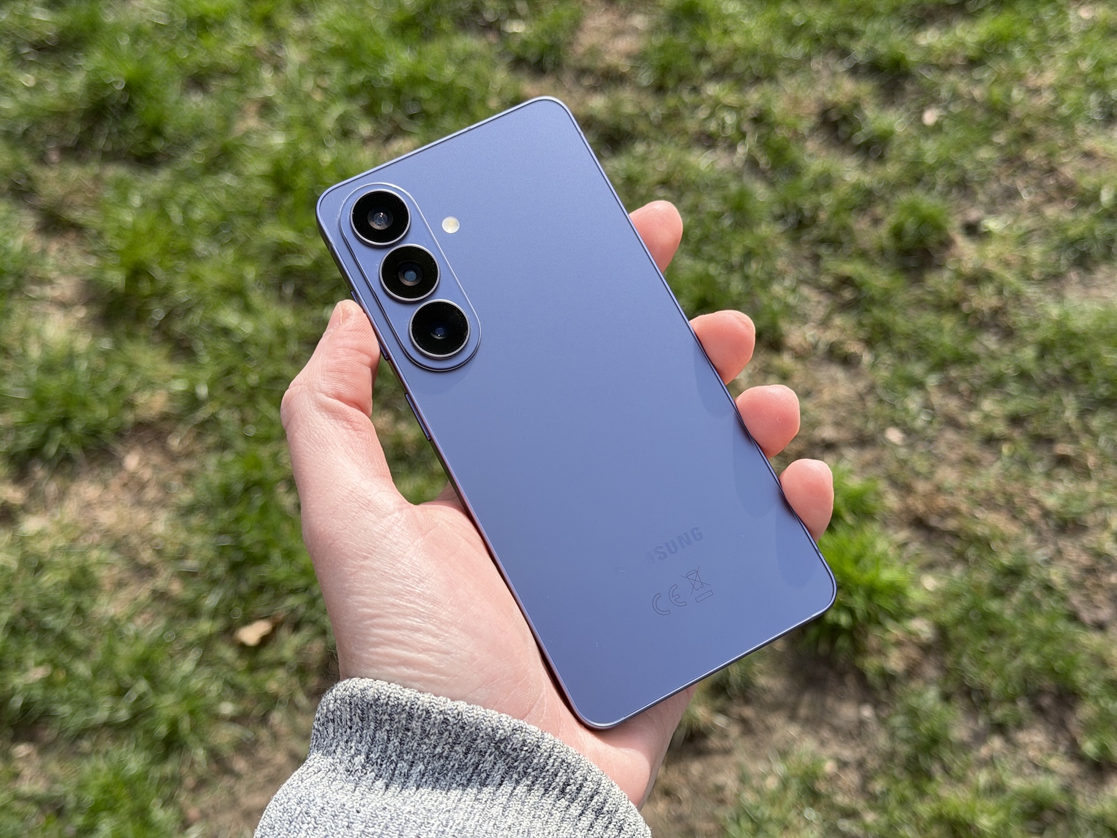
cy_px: 419
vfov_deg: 30.3
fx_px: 1549
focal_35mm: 48
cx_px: 558
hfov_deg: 39.7
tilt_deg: -53.3
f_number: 1.78
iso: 64
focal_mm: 6.76
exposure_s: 1/2415
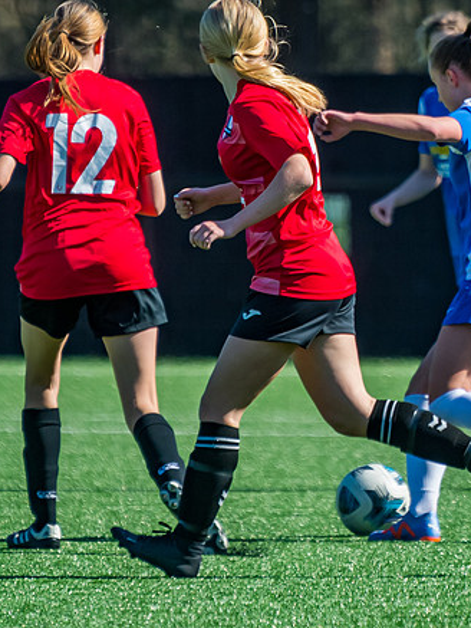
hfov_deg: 1.8
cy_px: 428
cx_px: 384
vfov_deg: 2.3
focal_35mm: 848
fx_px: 15377
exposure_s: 1/2500
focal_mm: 280
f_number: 4
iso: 400
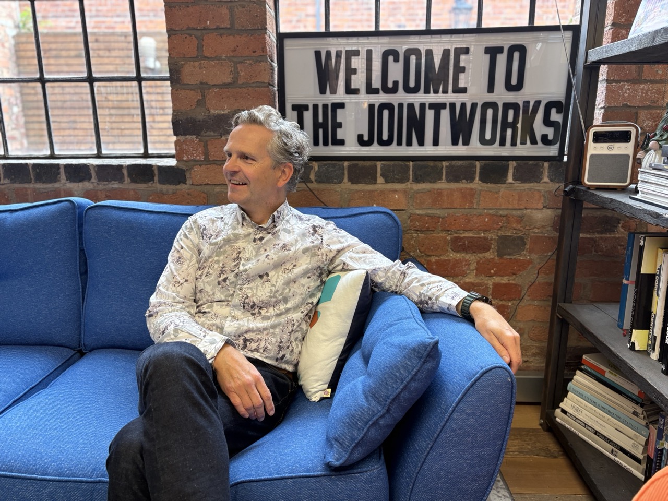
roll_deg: +0.9
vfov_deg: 53.1
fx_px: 502
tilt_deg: -13.2
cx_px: 334
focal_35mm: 26
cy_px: 250
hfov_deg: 67.3
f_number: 1.6
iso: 125
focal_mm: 5.96
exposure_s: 1/83
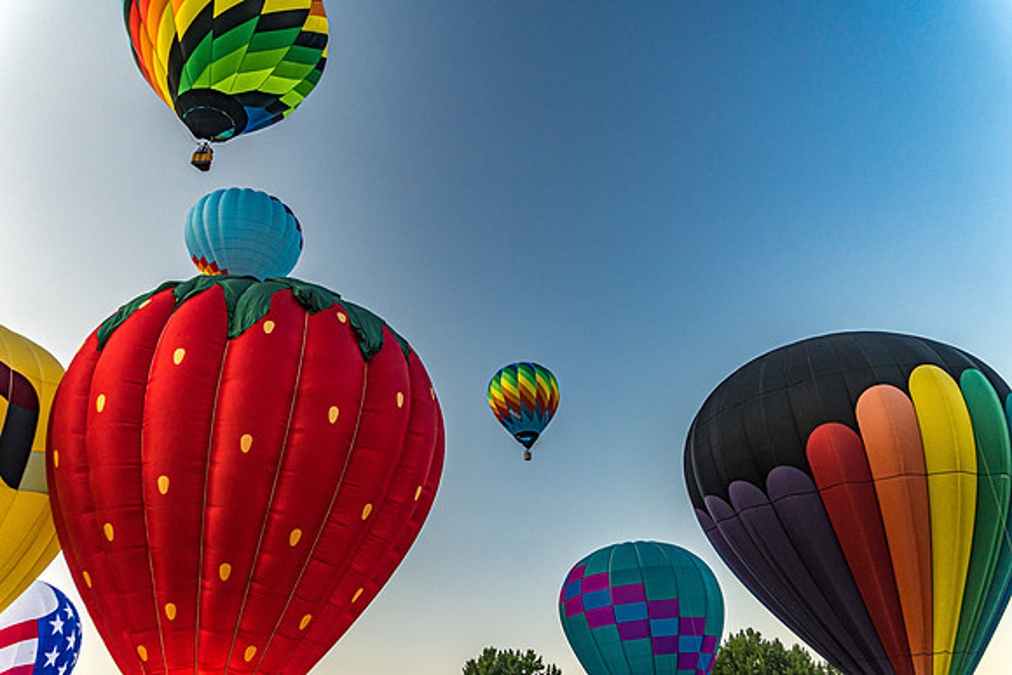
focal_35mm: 27
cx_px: 506
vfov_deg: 48.0
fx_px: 759
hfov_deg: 67.4
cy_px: 338
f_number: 5.6
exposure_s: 1/250
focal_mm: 18
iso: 400
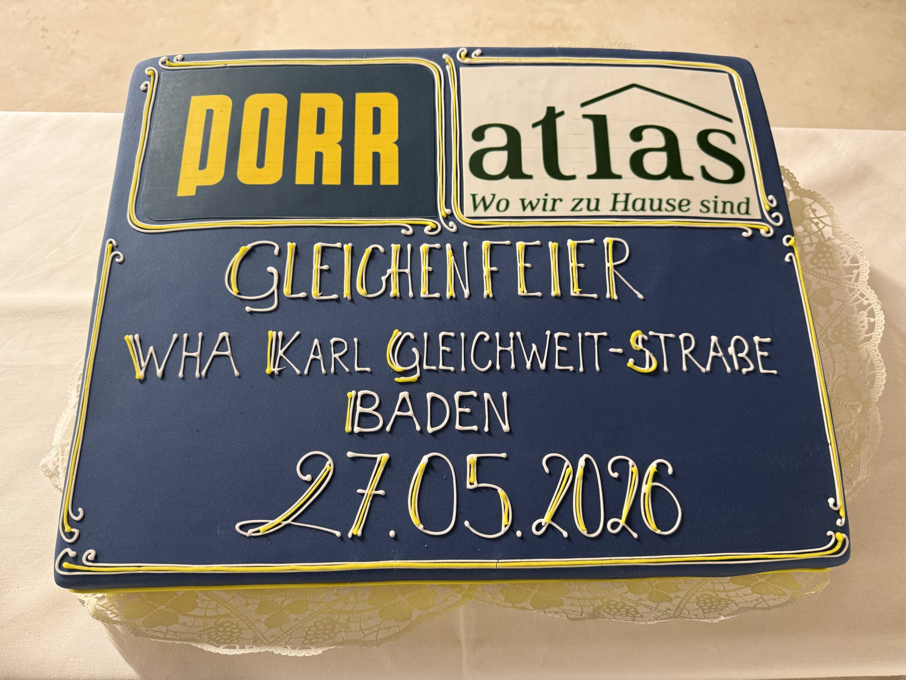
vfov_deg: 56.8
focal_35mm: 24
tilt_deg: -61.2
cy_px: 340
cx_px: 453
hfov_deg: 71.6
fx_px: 628
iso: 200
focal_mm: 6.76
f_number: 1.78
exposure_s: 1/50
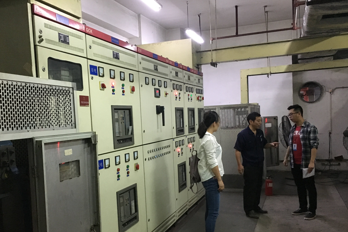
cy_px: 138
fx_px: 348
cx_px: 164
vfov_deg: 36.7
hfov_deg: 53.1
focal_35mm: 36
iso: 320
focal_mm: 4.15
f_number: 2.2
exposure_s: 1/17
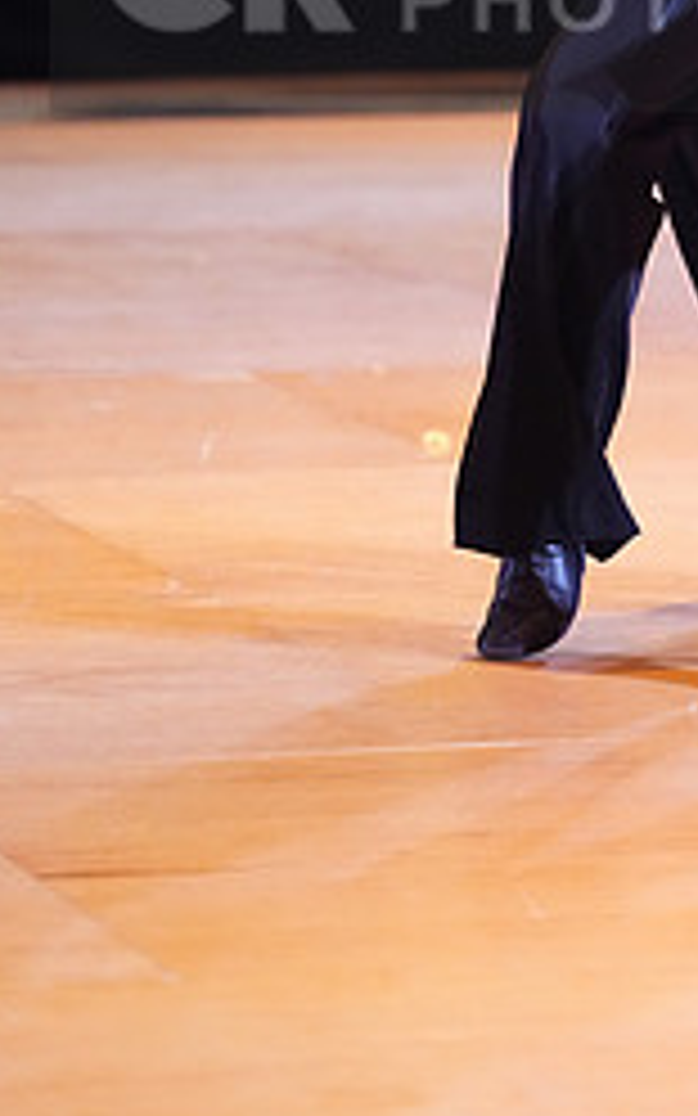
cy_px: -36
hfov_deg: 4.4
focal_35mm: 298
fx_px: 9070
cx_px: 673
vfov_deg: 7.0
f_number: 2.8
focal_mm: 125
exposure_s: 1/320
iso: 5000
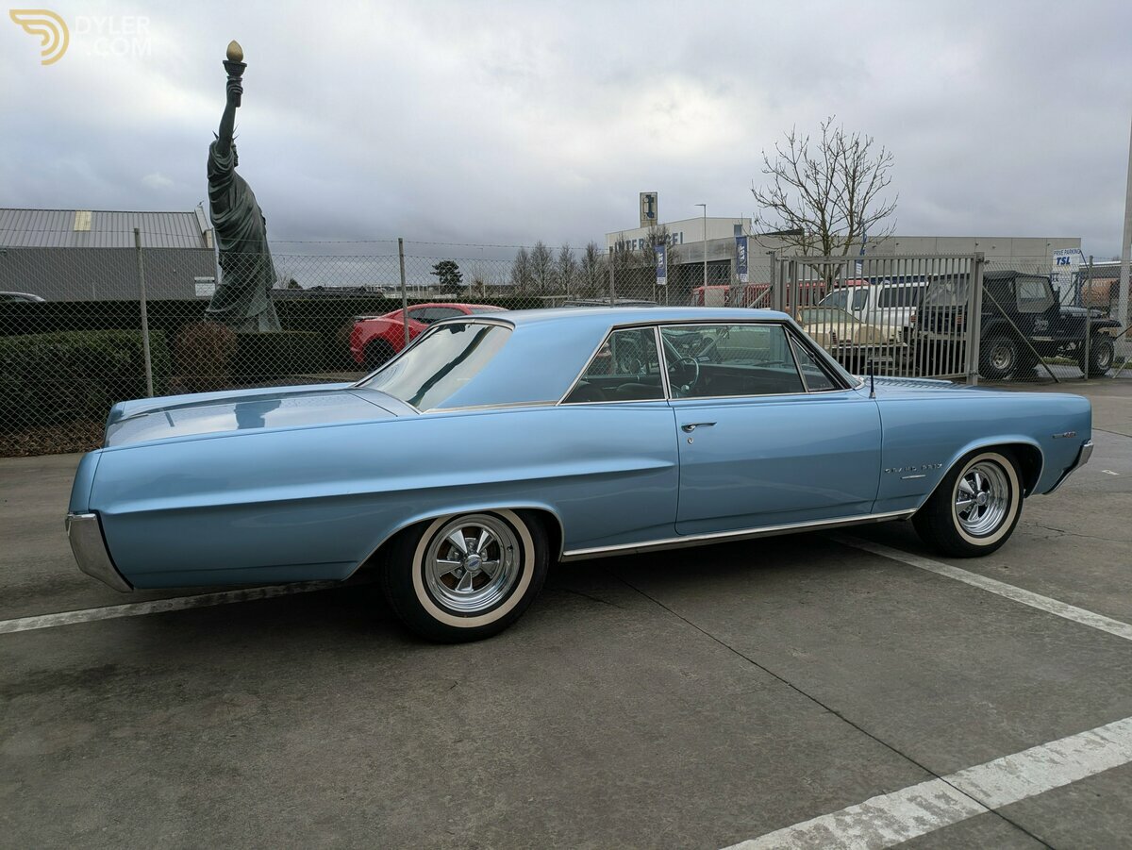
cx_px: 566
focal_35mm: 25
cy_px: 425
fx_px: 818
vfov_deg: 54.9
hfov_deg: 69.4
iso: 45
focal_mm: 5.43
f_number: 1.89
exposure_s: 1/406
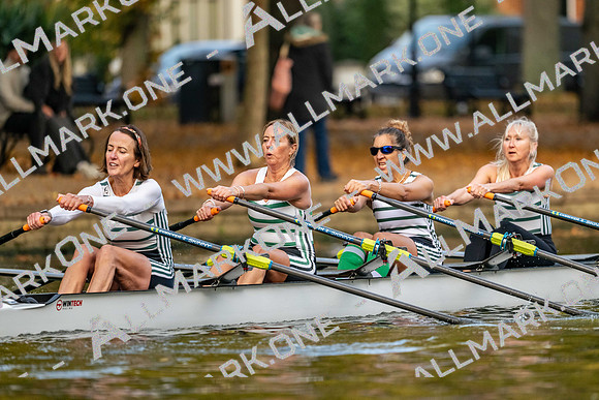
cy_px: 200
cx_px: 300
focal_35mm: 400
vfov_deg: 3.4
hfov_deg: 5.2
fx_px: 6657
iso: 3200
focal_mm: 400
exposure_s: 1/2500
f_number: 4.5
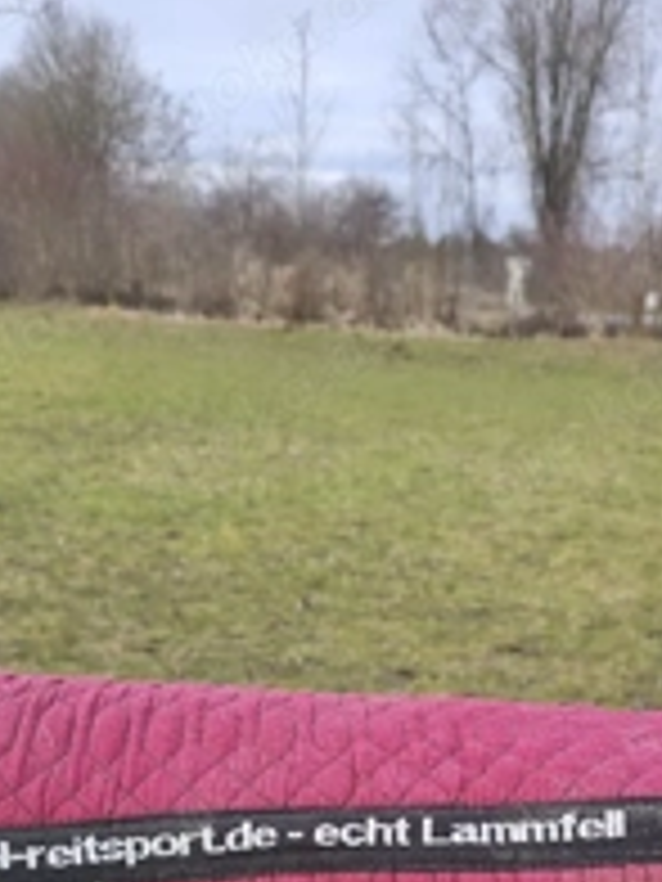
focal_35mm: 47
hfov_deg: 30.9
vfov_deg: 37.5
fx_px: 1198
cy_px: 810
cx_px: 365
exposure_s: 1/196
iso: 10
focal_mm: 6.3
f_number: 1.7
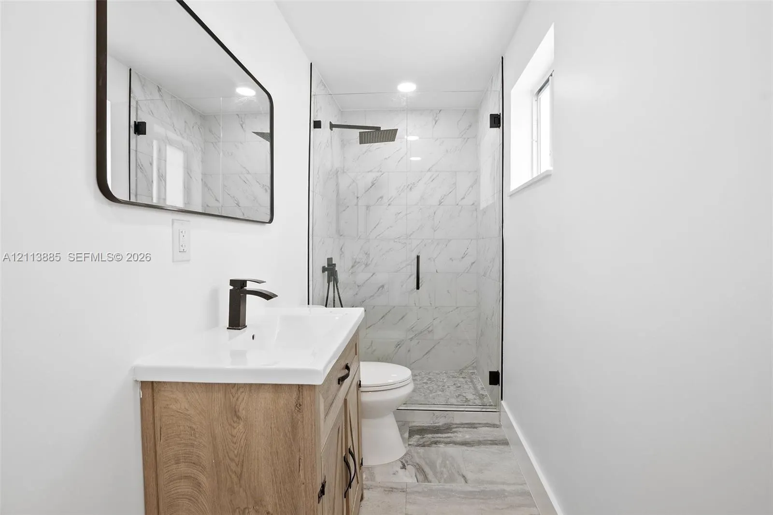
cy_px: 258
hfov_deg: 100.4
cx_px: 386
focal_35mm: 15
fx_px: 322
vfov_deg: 77.3
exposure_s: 1/15
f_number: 8
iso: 500
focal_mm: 10
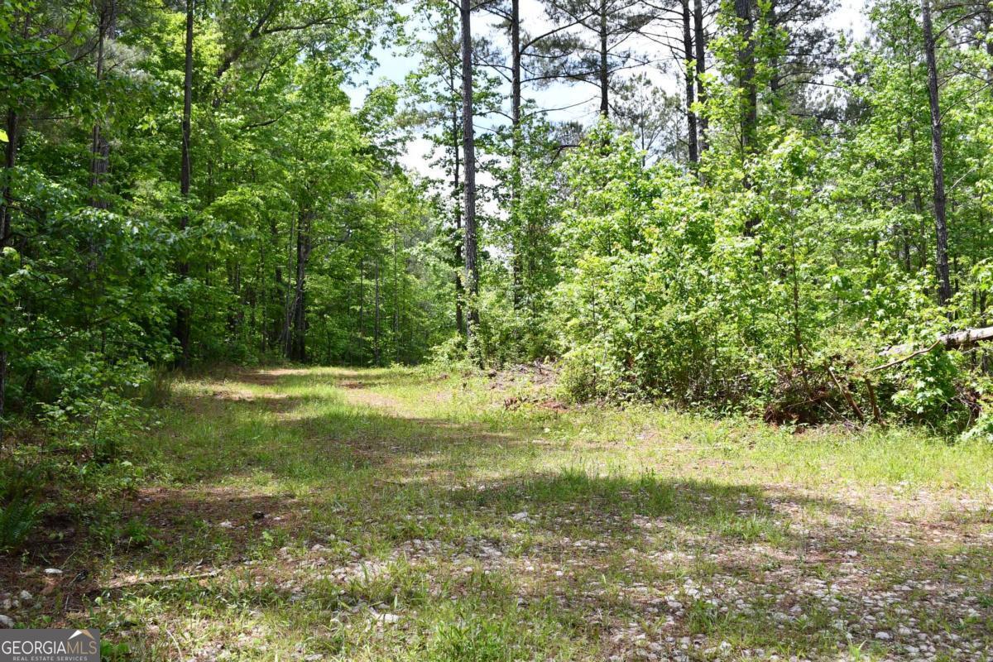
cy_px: 331
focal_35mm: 36
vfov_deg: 36.9
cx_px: 496
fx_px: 993
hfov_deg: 53.1
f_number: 6.3
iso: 200
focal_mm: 18
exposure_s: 1/250
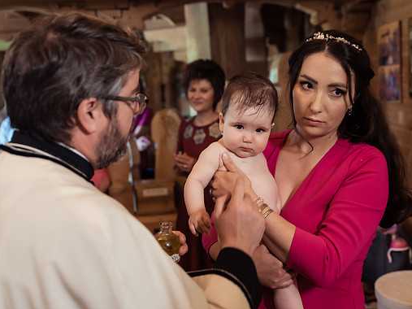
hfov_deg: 41.9
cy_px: 138
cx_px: 249
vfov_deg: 32.1
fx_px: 535
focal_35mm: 45
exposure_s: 1/125
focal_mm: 36
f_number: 2.8
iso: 1250
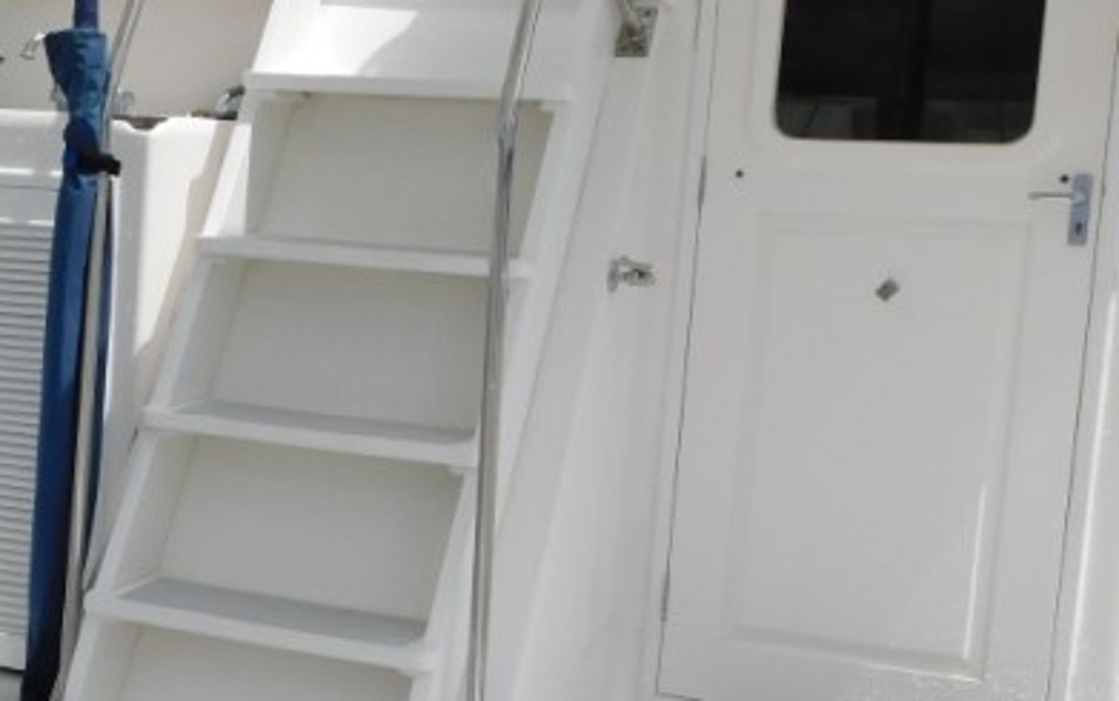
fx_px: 1984
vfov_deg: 20.0
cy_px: 415
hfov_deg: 29.9
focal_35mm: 65
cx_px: 66
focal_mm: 5.3
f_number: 6.4
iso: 125
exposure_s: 1/800
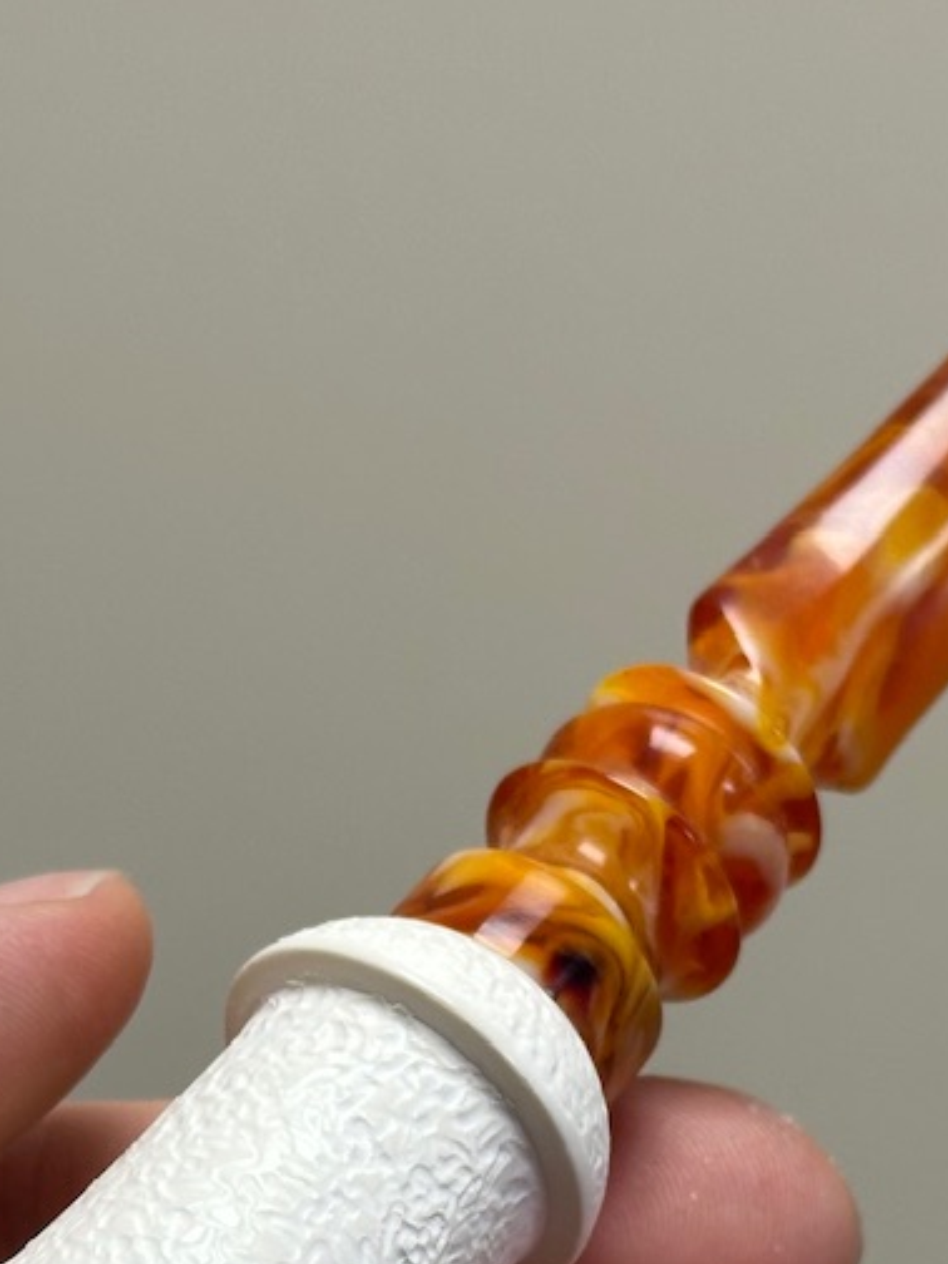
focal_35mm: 122
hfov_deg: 12.1
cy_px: 1136
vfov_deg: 16.0
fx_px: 4455
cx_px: 404
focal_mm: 6.86
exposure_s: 1/121
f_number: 1.78
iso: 64
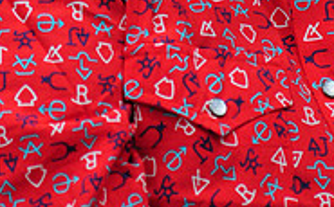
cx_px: 214
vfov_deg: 2.8
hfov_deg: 4.6
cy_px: -295
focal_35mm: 456
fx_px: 4141
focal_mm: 95
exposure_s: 1/125
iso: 640
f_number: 4.2
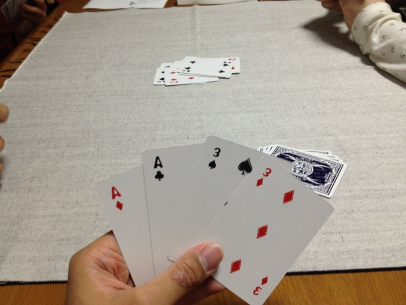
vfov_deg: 40.7
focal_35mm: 35
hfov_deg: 52.6
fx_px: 411
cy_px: 152
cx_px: 203
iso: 100
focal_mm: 4.28
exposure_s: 1/20
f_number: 2.4
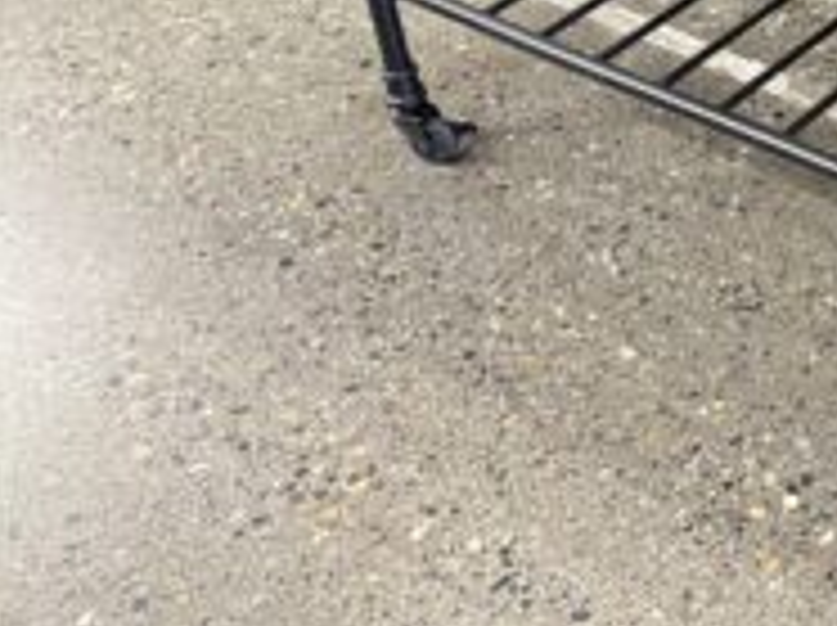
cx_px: 1044
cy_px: -97
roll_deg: +1.0
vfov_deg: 19.9
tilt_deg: -29.8
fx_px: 1690
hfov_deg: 24.7
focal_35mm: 70
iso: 500
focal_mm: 5.96
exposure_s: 1/40
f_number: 1.6
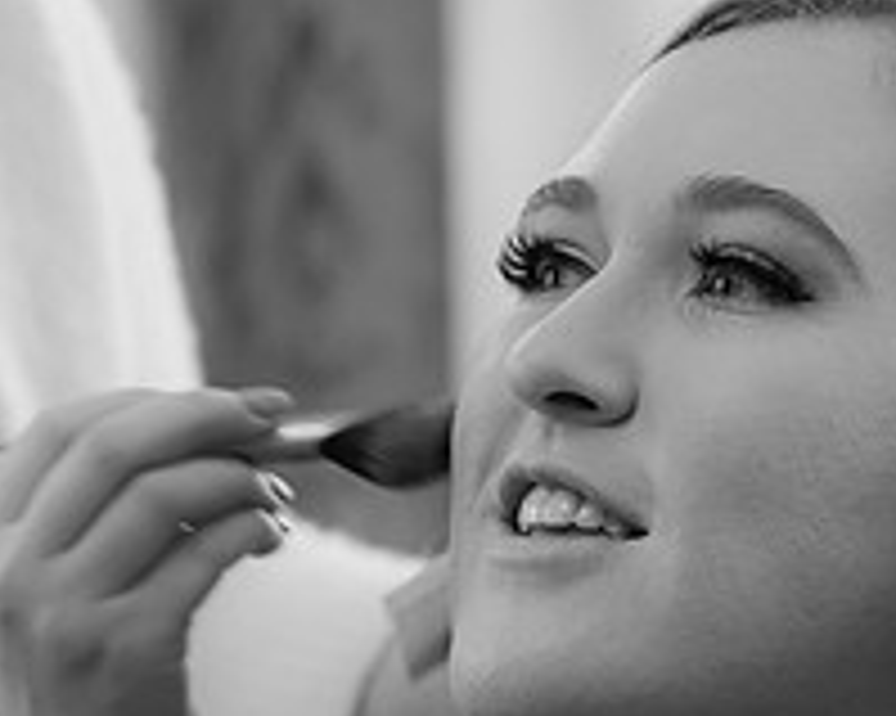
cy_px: 653
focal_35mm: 230
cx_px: 179
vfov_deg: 6.7
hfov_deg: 8.4
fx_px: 6096
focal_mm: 69
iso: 500
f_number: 3.5
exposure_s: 1/60
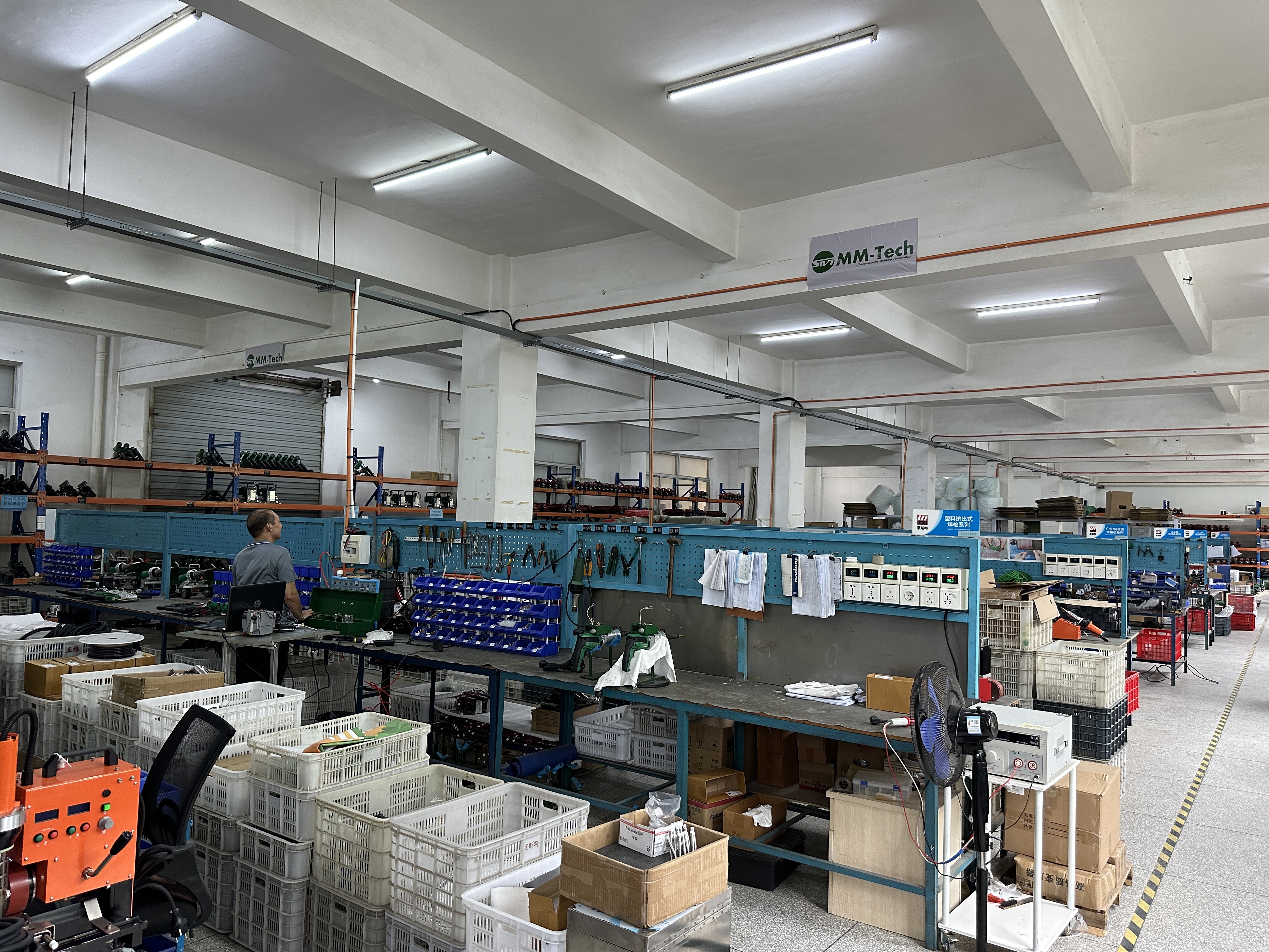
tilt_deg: +1.9
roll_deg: -1.8
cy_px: 476
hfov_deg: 71.6
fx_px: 880
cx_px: 634
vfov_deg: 56.8
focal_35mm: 24
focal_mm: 6.86
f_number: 1.78
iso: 200
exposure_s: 1/121
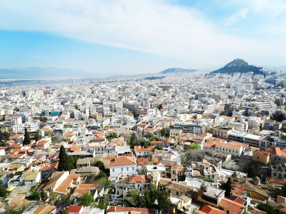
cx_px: 143
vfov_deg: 58.9
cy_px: 107
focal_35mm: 23
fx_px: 190
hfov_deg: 73.9
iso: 160
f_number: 4.5
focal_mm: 4
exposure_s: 1/800
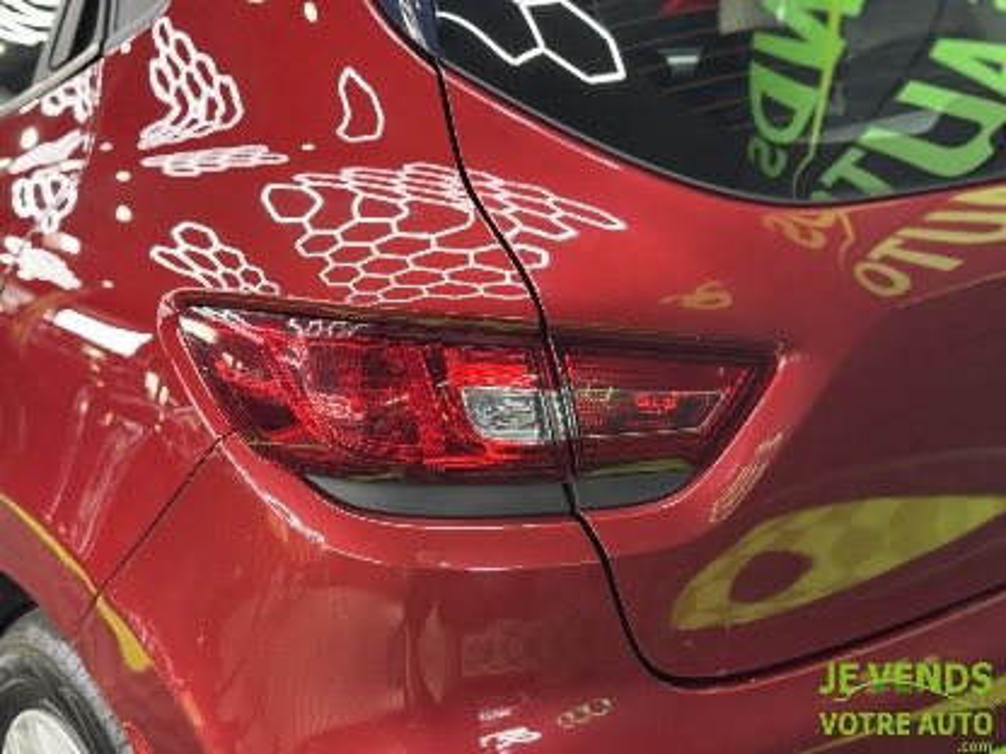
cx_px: 503
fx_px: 1395
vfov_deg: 30.3
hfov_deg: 39.7
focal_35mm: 48
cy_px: 377
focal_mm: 6.76
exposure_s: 1/33
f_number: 1.78
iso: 320
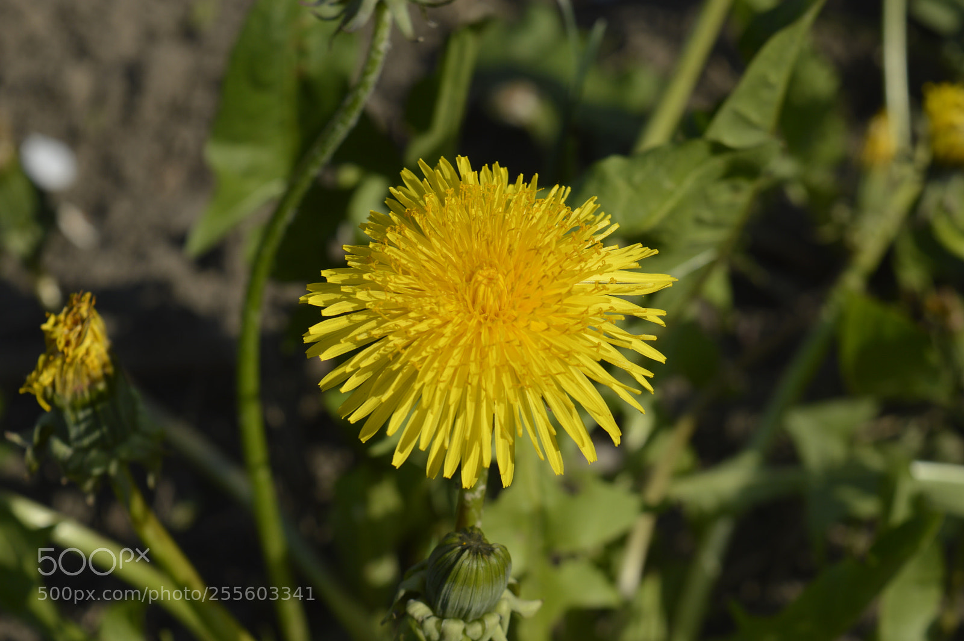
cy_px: 320
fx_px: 2207
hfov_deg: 24.6
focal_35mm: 82
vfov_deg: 16.5
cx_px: 482
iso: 100
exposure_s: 1/160
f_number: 8
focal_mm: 55
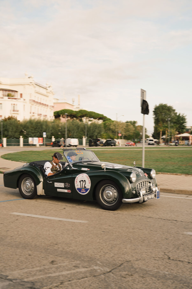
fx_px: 320
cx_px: 96
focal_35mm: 40
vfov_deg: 48.5
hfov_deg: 33.4
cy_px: 144
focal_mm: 40
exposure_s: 1/200
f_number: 4
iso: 100
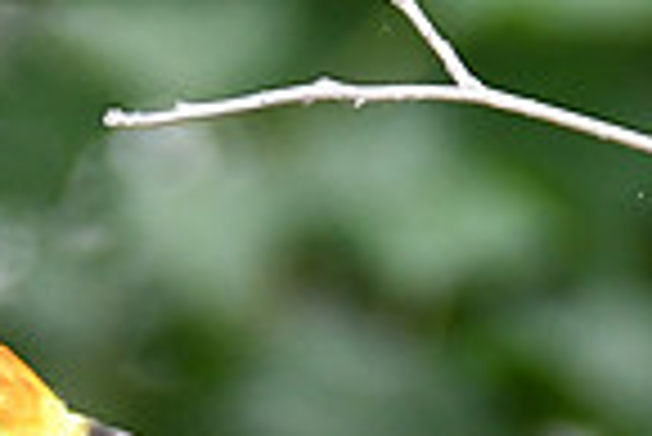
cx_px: -126
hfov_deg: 1.1
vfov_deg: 0.8
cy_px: 474
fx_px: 32578
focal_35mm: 1797
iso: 800
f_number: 5.6
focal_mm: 300
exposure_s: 1/320
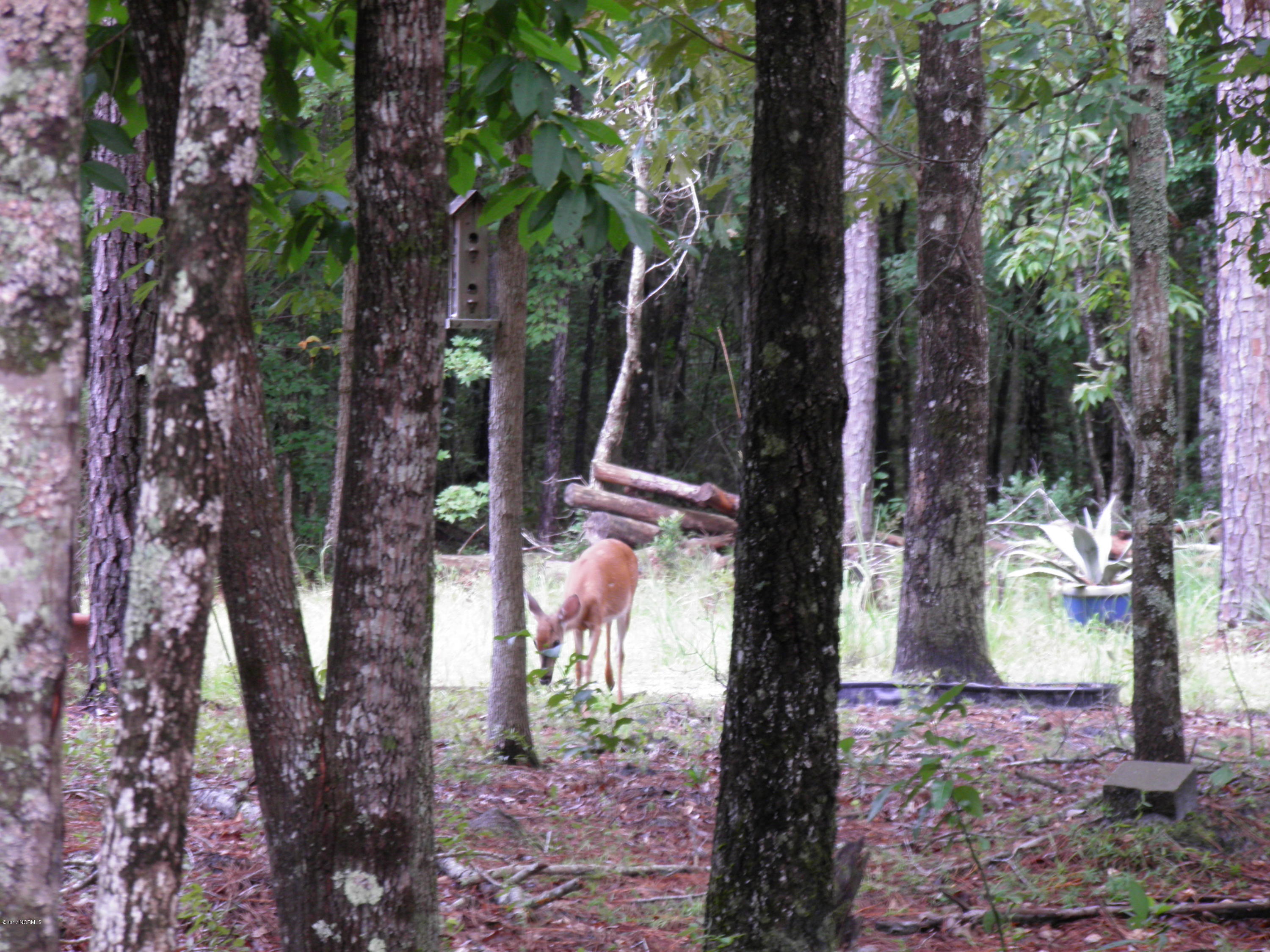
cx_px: 635
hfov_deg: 9.7
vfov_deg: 7.3
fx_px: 7484
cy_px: 476
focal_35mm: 204
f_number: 4.1
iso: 100
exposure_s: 1/25
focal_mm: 36.7
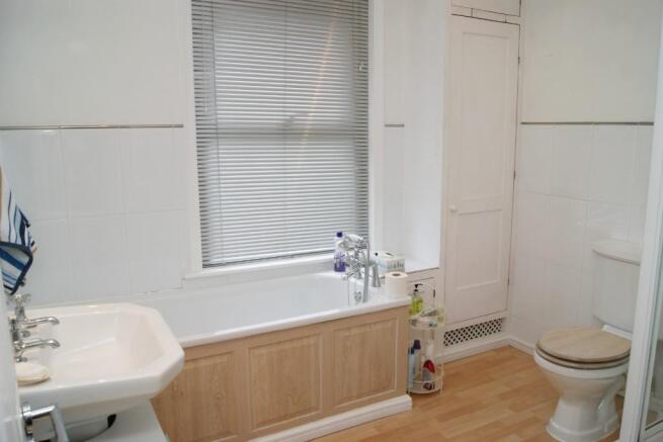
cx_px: 332
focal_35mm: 27
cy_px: 221
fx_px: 497
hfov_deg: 67.4
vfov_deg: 48.0
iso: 400
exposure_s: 1/160
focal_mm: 18
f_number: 6.3
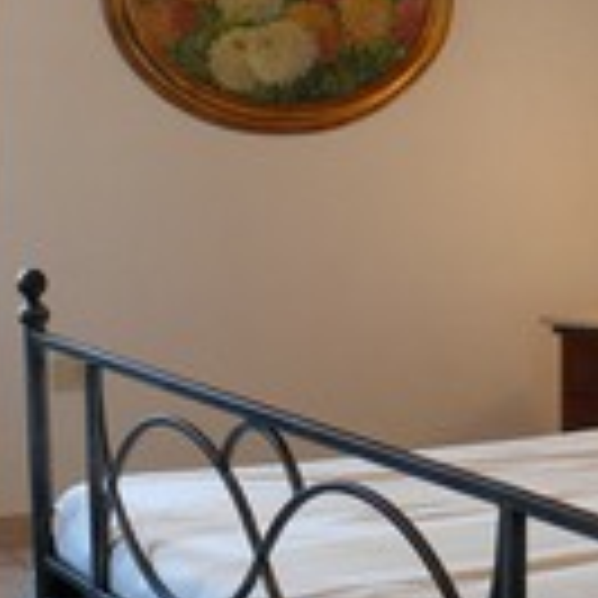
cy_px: 265
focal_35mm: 93
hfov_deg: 18.0
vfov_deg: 18.7
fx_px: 1818
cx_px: 661
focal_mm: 7.4
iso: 200
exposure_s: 1/25
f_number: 2.8
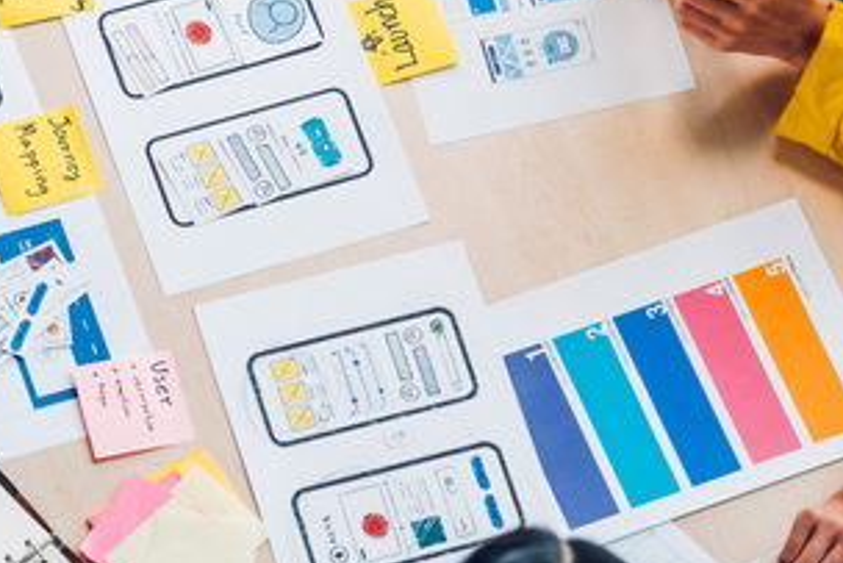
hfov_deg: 8.1
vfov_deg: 5.4
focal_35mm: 255
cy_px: 362
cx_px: 297
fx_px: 5974
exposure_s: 1/60
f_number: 3.6
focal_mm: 71.5
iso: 200
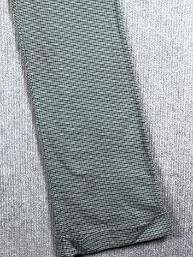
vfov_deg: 34.3
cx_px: -6
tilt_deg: -55.7
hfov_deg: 26.8
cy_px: 2
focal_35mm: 51
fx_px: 379
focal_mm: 6.76
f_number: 1.78
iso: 80
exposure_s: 1/191
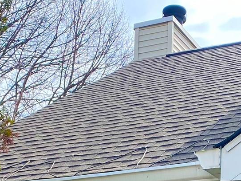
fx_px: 683
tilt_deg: +3.8
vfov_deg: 13.7
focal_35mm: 98
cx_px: 164
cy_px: 310
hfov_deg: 19.9
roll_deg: -2.4
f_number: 1.8
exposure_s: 1/998
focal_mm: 4.25
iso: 32
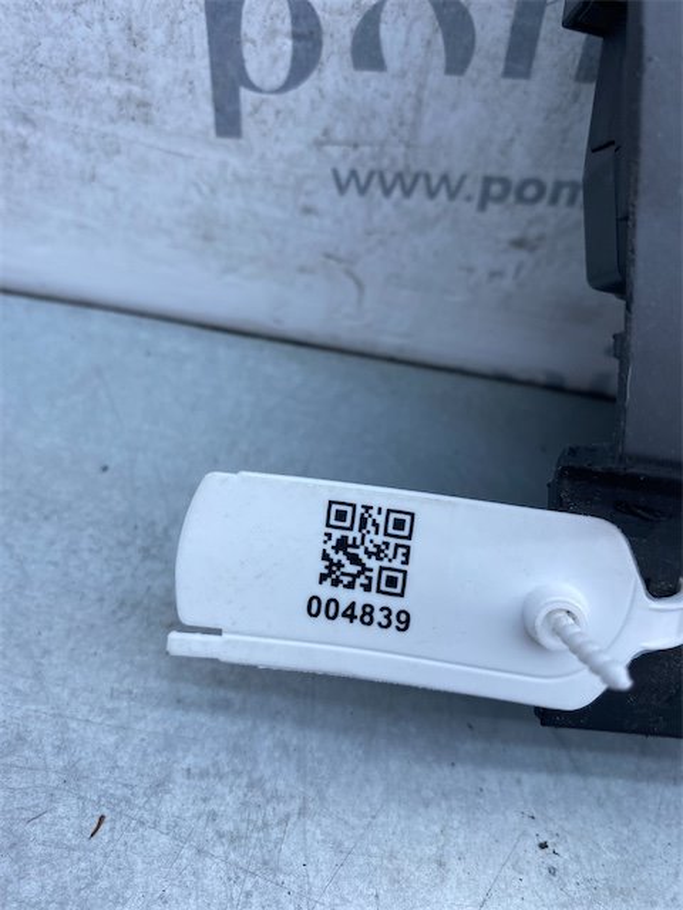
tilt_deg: -48.6
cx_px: 342
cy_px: 455
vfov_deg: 67.3
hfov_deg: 53.1
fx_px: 684
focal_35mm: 26
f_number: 1.8
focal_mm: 4.25
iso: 32
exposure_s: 1/630
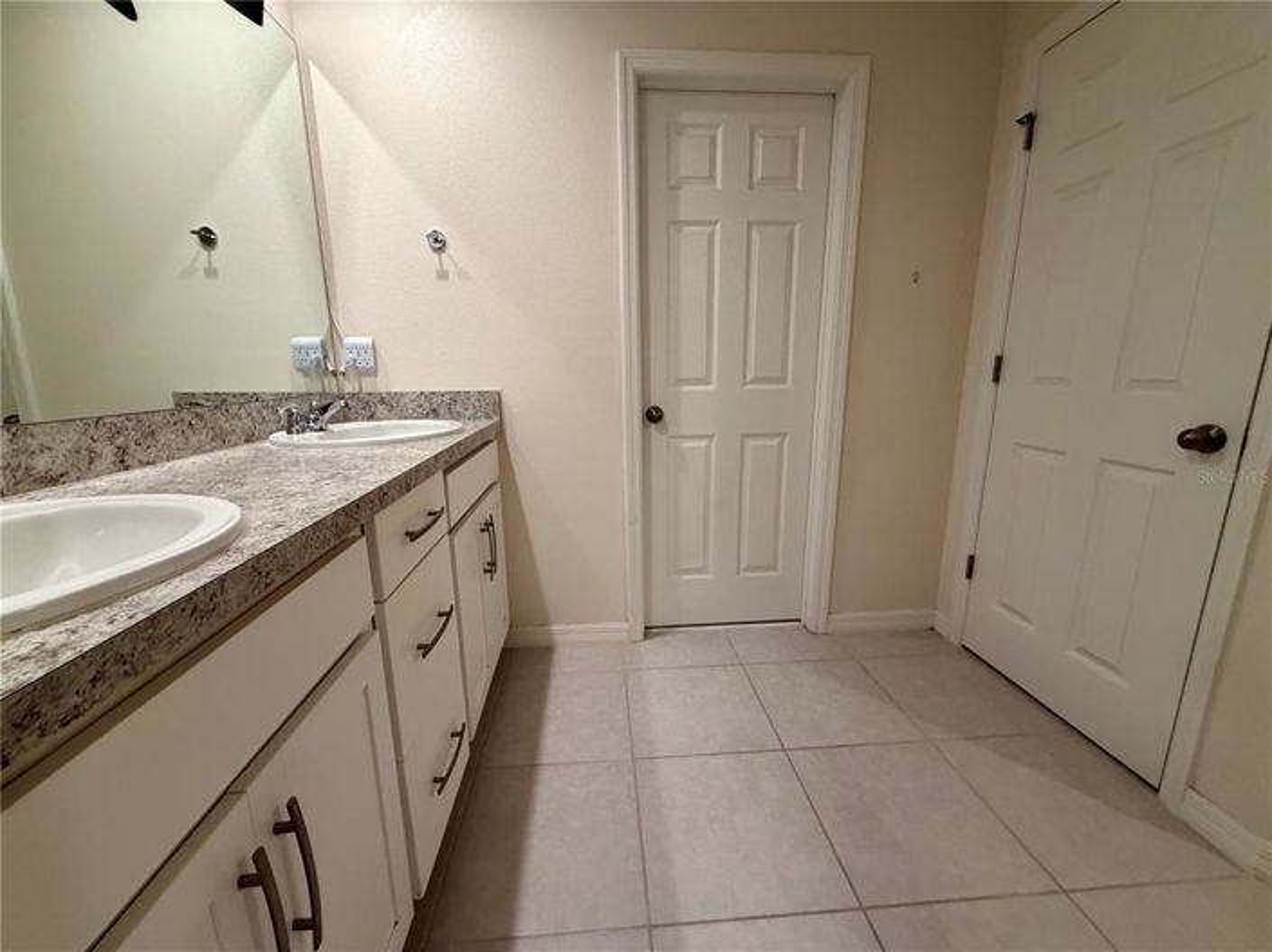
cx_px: 636
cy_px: 476
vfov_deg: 85.6
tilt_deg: -11.5
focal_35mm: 14
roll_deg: +1.2
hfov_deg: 102.1
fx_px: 514
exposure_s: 1/120
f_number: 2.2
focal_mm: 2.22
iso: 250
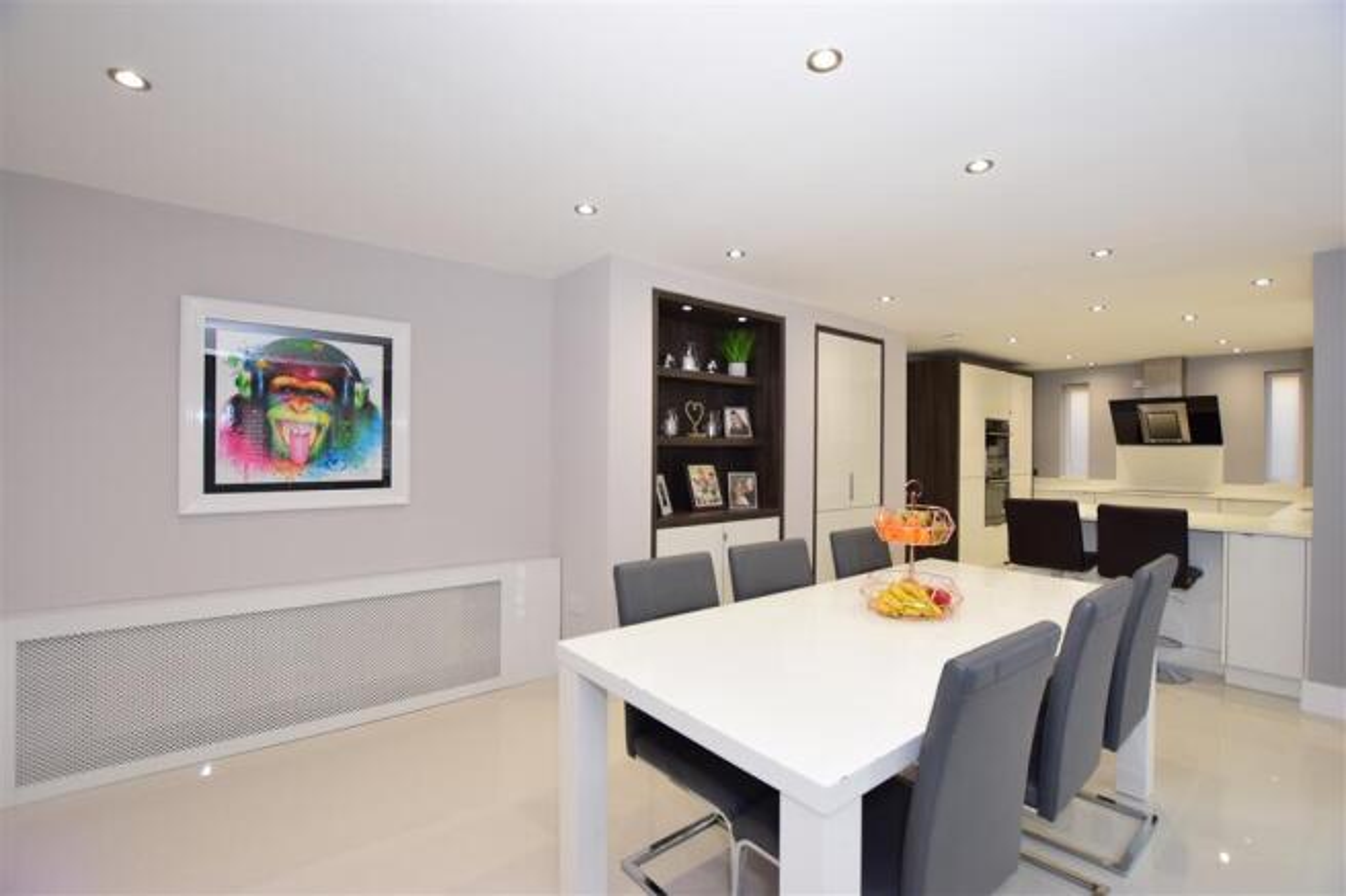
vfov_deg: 77.3
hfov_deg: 100.4
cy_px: 448
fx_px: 561
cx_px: 673
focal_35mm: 15
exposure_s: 1/50
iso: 400
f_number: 5.6
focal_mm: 10
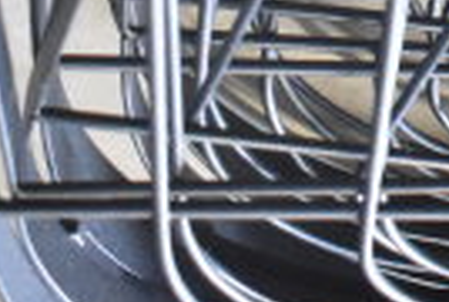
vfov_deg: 7.4
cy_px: -367
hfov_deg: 11.2
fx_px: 2212
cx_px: 657
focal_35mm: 177
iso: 5600
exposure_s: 1/40
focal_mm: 26
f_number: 4
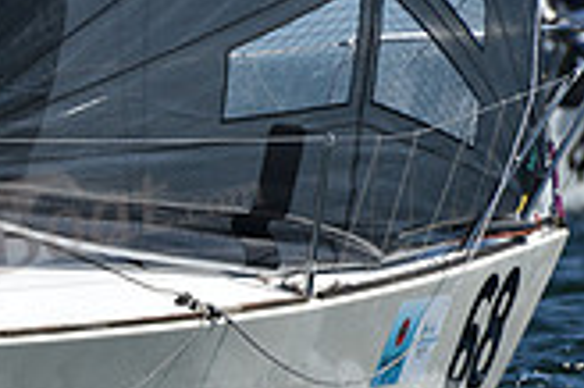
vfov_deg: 0.6
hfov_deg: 1.0
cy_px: 479
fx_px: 34453
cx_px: -420
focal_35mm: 2126
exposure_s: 1/1600
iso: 250
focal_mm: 600
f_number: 8
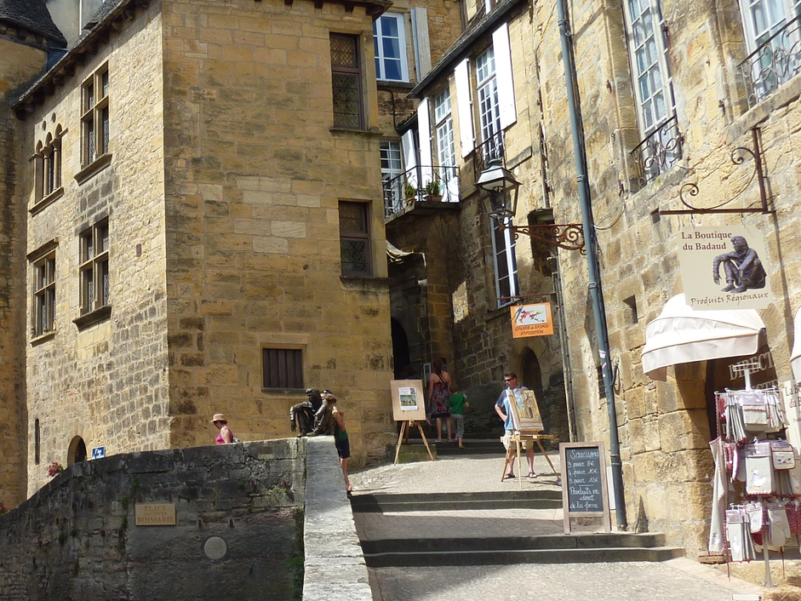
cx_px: 135
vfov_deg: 28.6
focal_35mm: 51
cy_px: 271
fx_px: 1180
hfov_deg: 36.0
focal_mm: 5
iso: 80
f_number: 4
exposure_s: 1/400
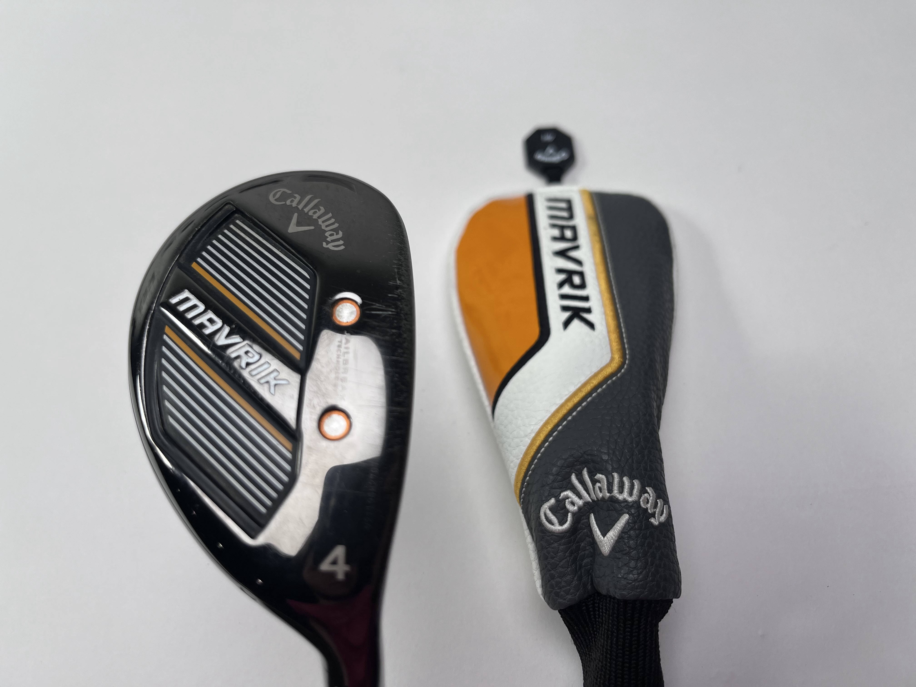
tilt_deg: -72.0
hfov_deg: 67.3
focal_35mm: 26
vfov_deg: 53.1
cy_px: 344
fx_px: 688
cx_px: 458
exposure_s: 1/493
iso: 50
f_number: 1.6
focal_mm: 5.1
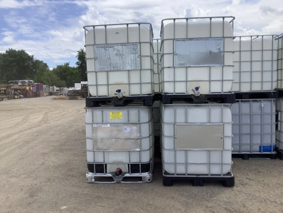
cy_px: 106
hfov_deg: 58.3
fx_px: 254
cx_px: 142
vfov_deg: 45.5
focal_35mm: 31
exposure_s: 1/1404
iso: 25
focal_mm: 3.3
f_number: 2.4
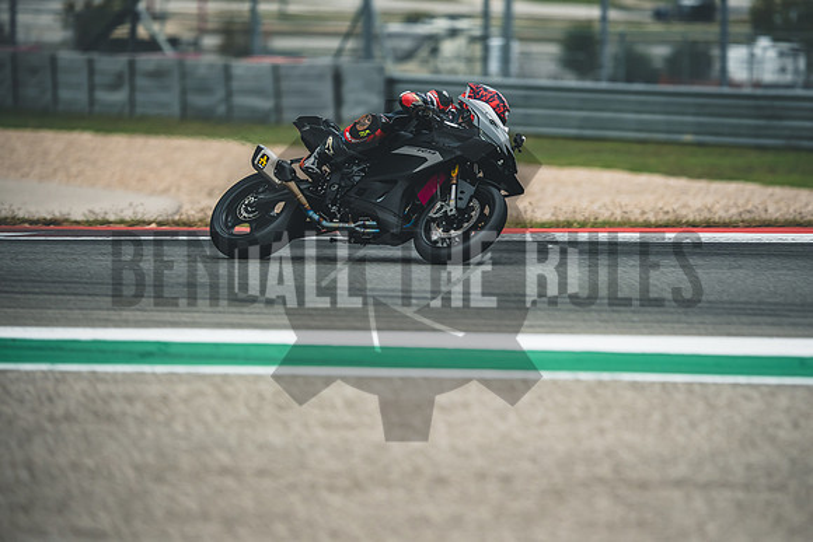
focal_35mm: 300
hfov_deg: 6.9
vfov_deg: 4.6
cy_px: 271
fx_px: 6776
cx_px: 406
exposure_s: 1/1600
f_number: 2
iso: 250
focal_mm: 200
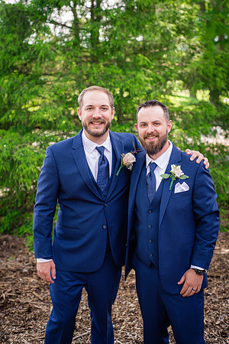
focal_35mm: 50
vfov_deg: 39.6
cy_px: 172
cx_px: 114
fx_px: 477
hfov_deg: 27.0
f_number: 3.2
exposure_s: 1/320
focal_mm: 50
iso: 400
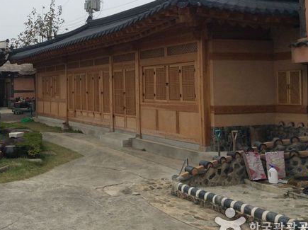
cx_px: 84
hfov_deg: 35.6
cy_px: 69
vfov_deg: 27.2
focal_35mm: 53
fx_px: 471
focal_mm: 3.3
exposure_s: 1/673
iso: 32
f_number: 2.4
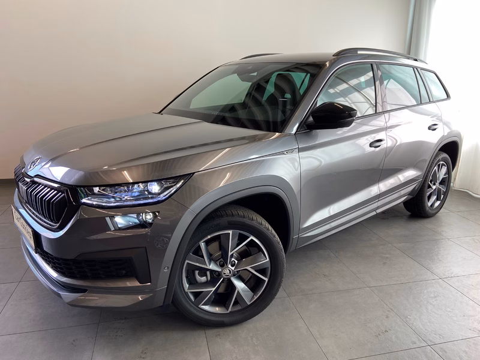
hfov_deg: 67.3
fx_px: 361
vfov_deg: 53.1
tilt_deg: -16.0
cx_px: 240
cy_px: 180
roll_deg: -0.5
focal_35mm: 26
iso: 50
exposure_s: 1/100
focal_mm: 4.25
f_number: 1.8
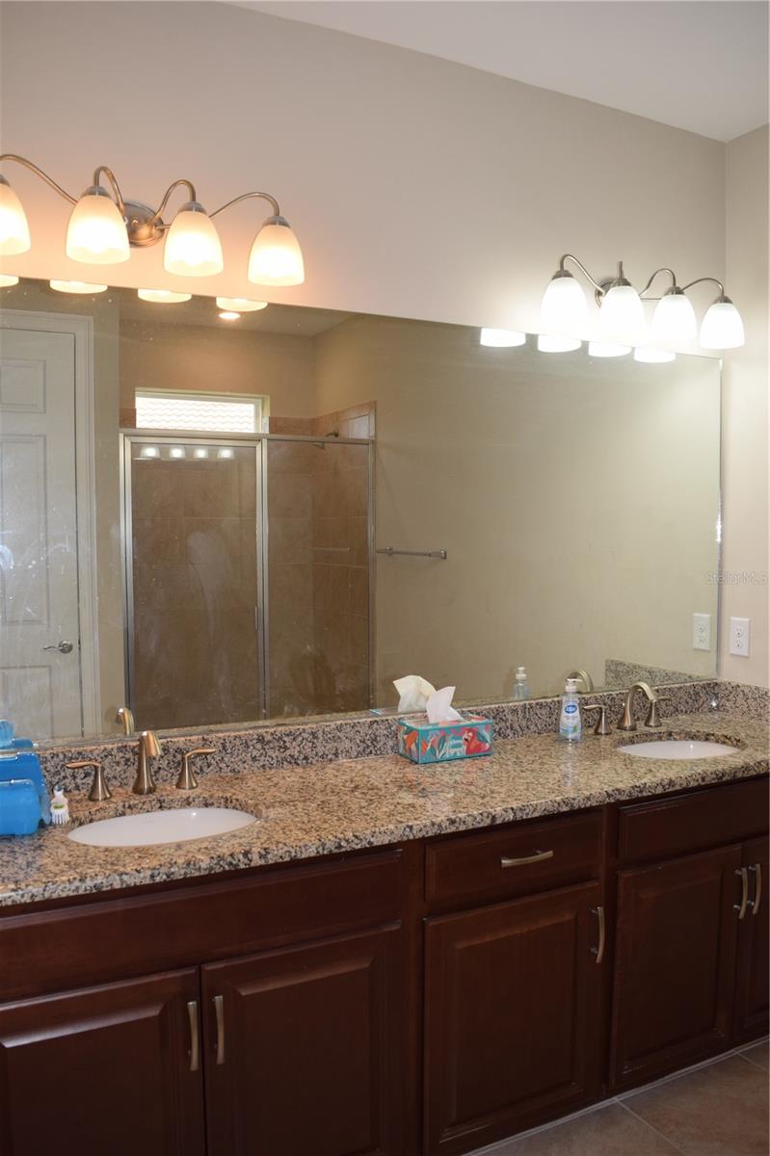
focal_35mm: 27
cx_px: 385
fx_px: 867
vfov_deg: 67.4
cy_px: 578
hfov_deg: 47.9
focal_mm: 18
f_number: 5.6
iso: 360
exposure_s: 1/125
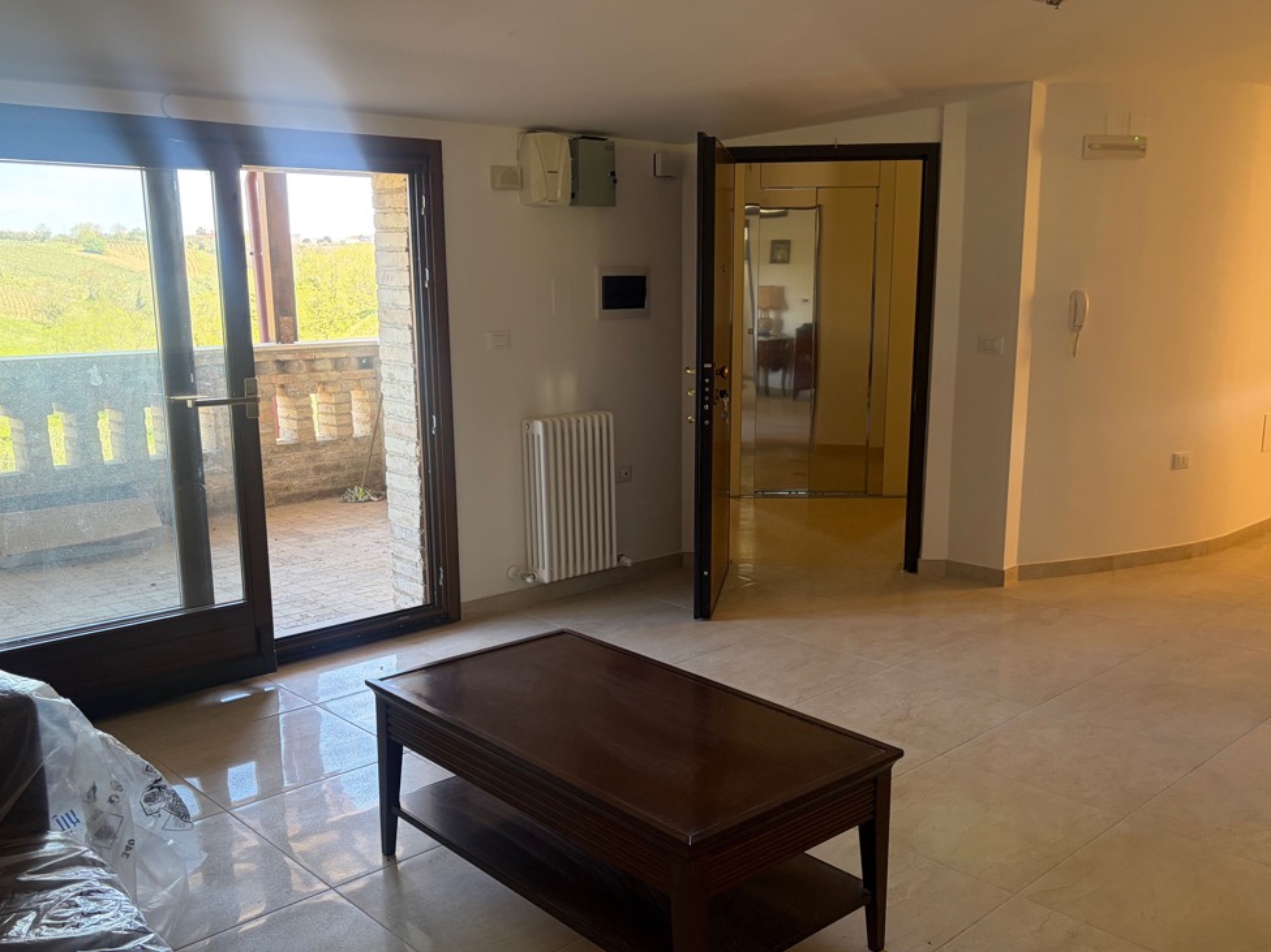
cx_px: 647
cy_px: 509
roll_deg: +0.1
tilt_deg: -11.7
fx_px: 1175
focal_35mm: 32
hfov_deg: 56.8
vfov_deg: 44.1
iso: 125
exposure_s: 1/91
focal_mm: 5.96
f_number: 1.6
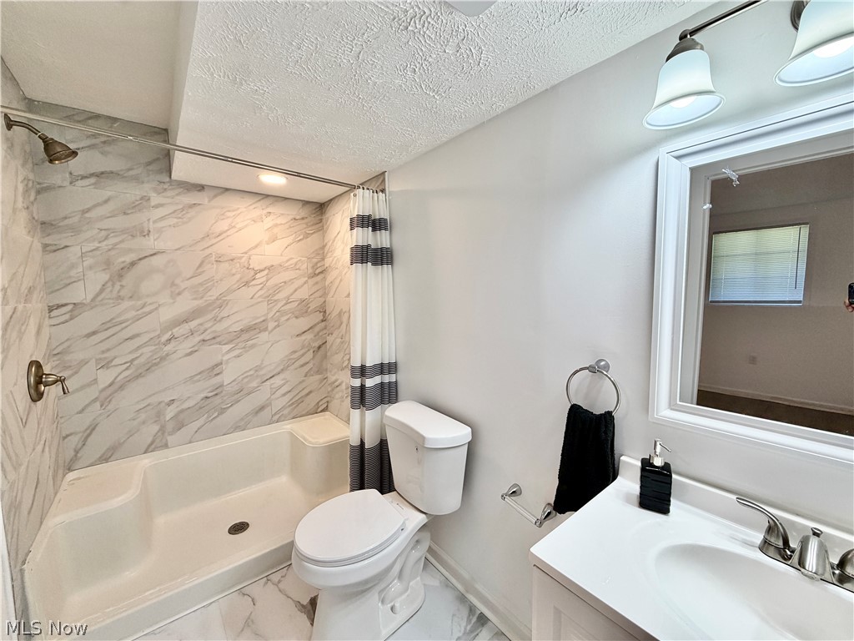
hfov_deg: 102.1
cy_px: 320
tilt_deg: -5.0
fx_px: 345
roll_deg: +0.6
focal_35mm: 14
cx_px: 427
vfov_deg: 85.7
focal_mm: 2.22
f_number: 2.2
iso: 100
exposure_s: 1/120
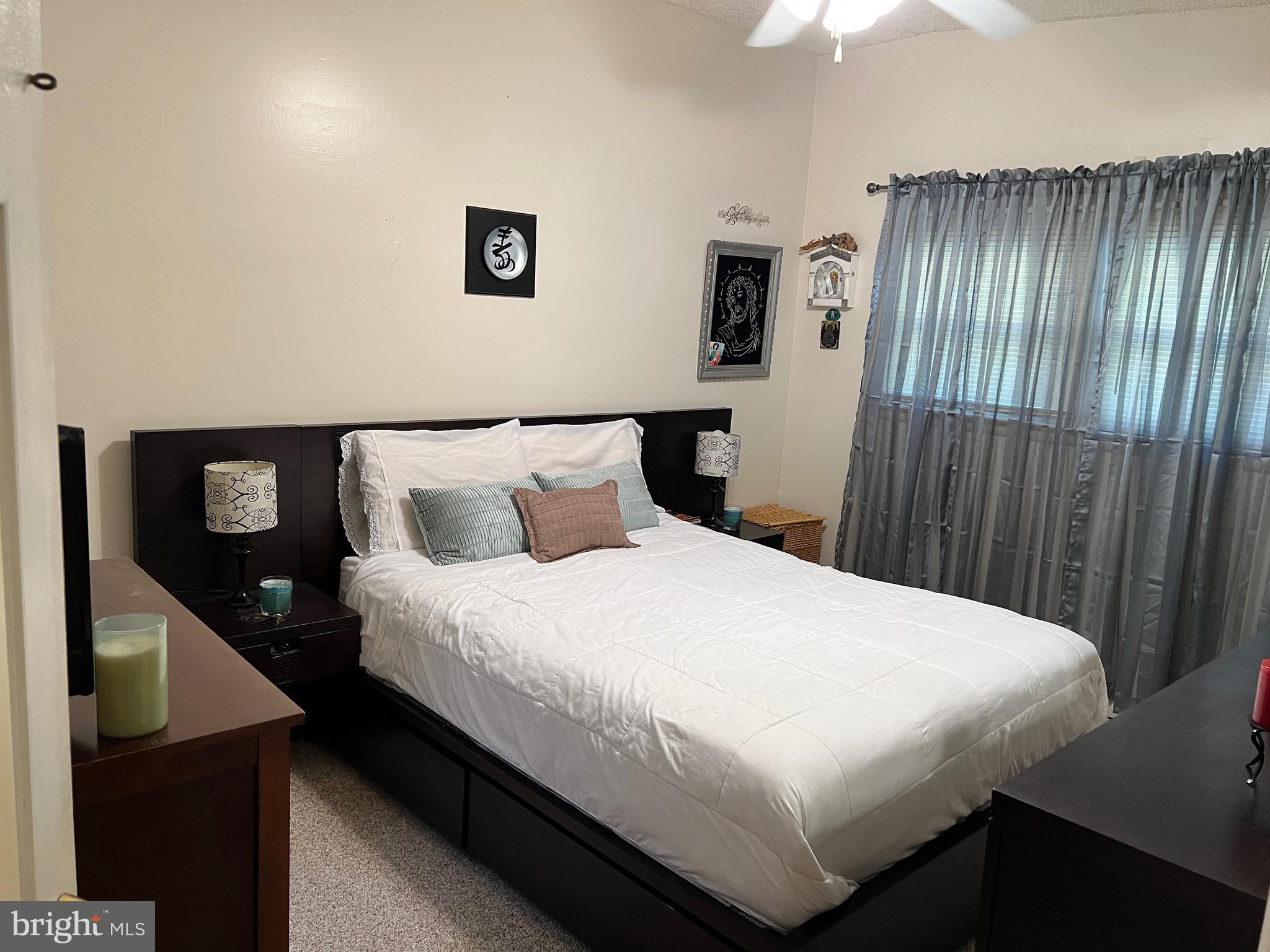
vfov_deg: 53.1
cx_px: 635
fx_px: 954
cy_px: 476
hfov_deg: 67.3
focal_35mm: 26
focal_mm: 5.7
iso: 160
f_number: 1.5
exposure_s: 1/60
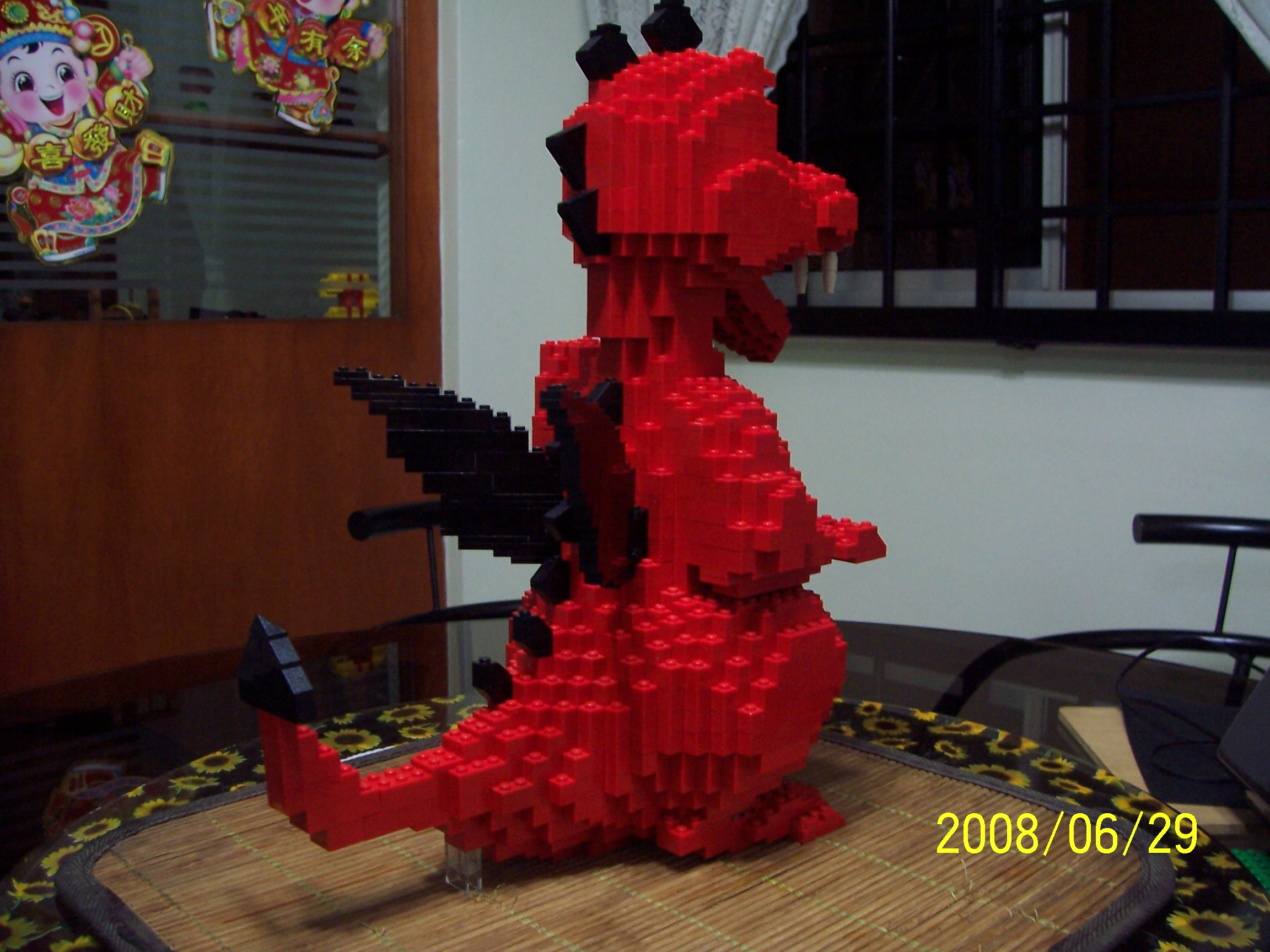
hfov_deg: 54.0
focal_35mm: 34
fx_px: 1247
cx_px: 635
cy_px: 476
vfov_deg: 41.8
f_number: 2.7
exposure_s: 1/8
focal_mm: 5.6
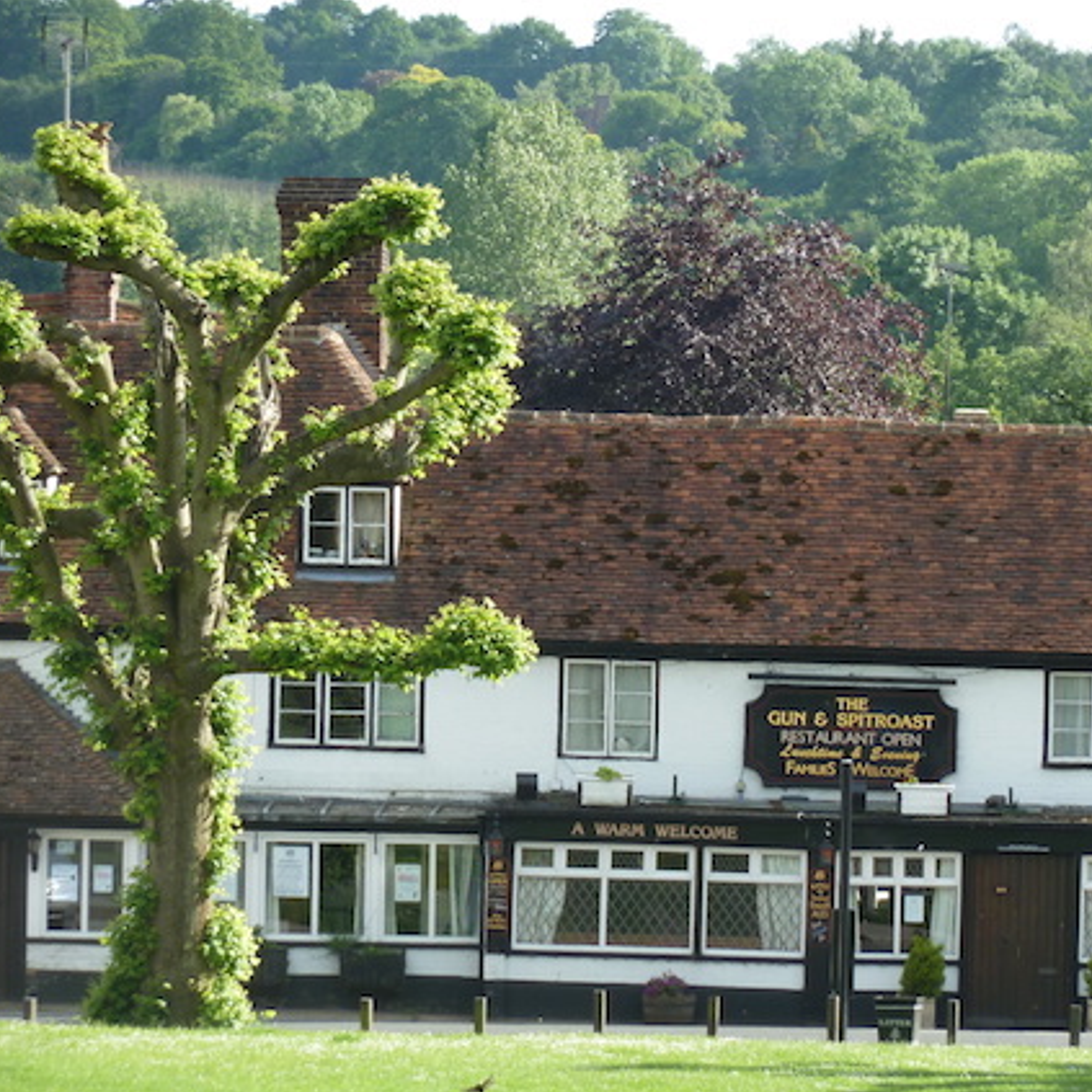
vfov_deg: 5.7
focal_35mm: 308
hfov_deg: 5.7
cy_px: 546
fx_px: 10993
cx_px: 696
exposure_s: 1/125
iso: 80
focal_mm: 42.6
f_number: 4.7
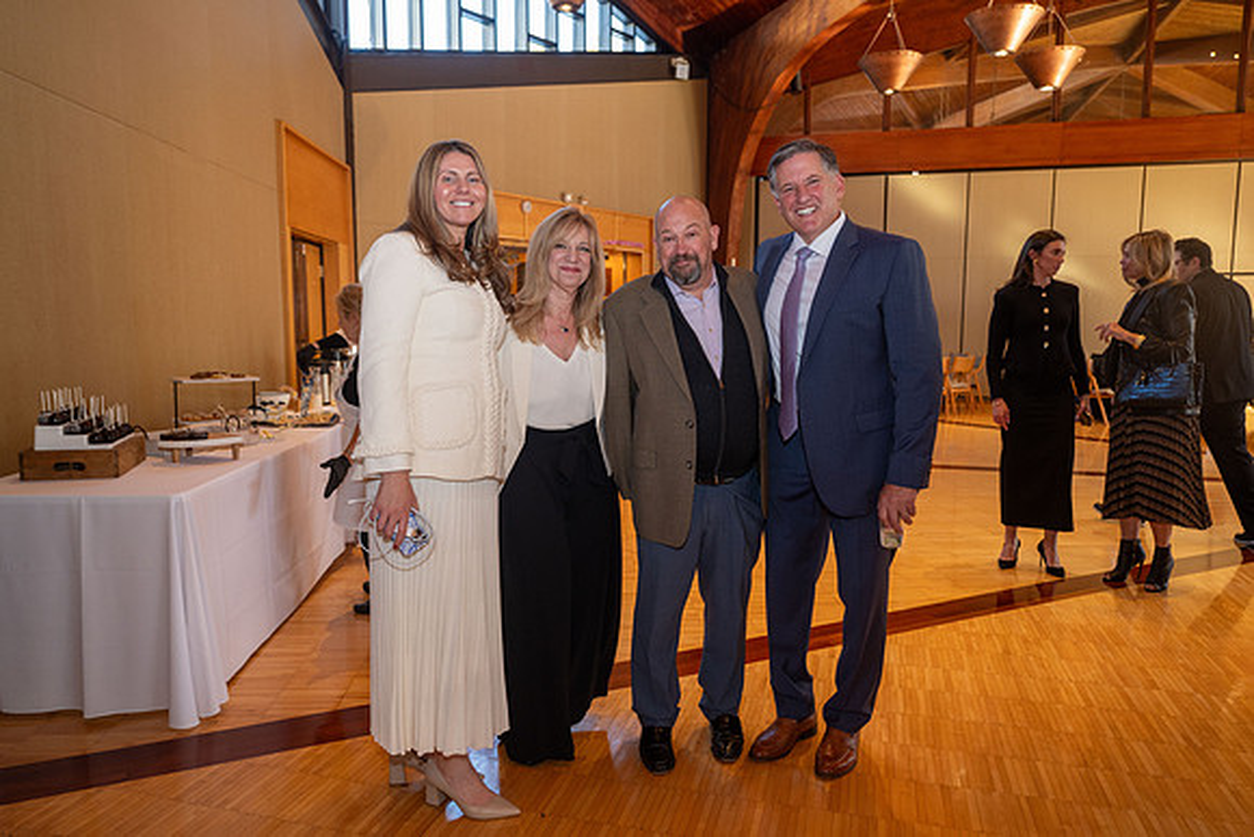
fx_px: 906
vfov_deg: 49.6
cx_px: 627
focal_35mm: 26
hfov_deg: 69.4
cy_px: 418
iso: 800
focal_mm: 26
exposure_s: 1/200
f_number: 3.5
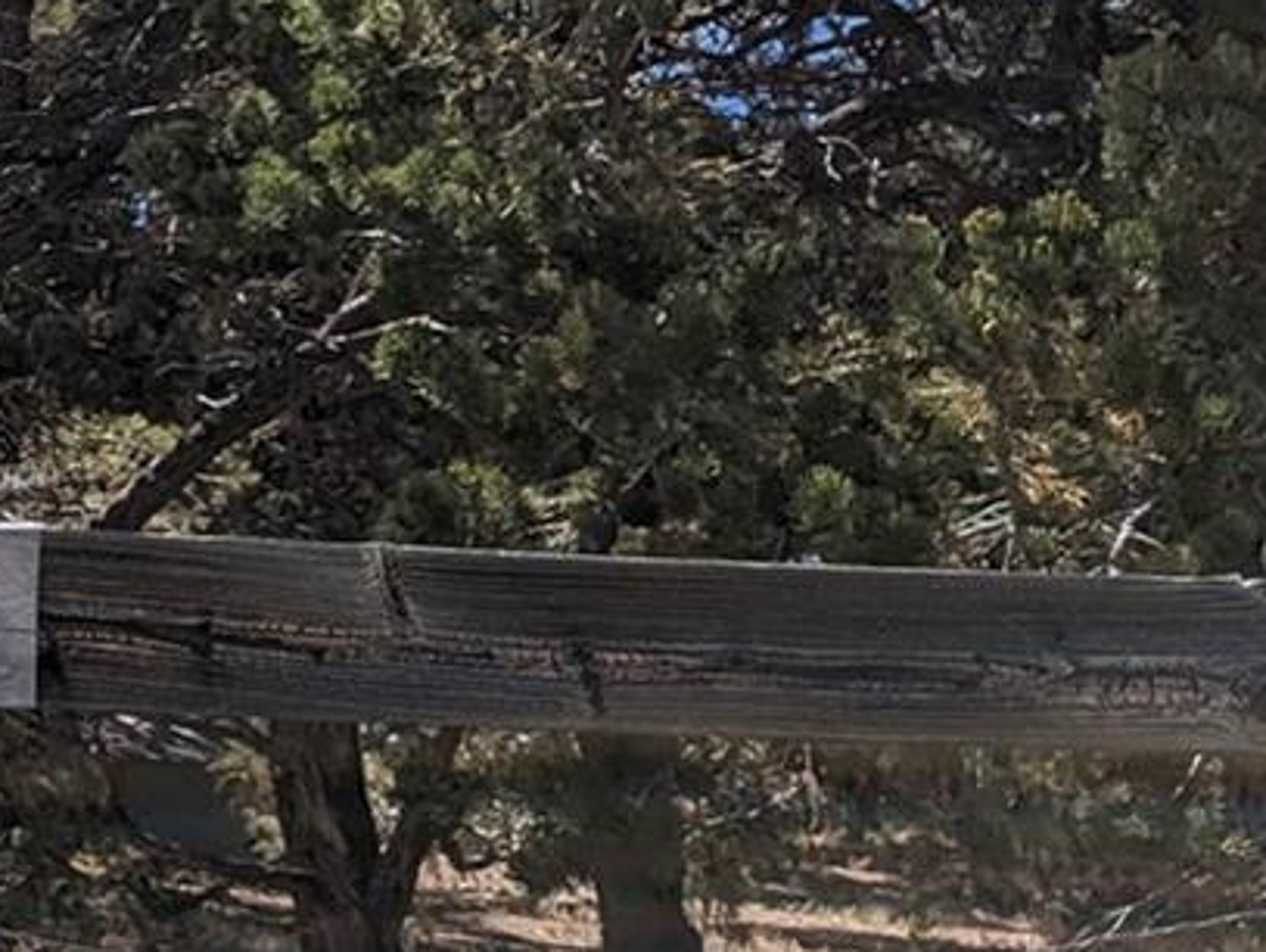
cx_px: -1148
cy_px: 364
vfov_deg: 15.7
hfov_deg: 16.6
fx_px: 3441
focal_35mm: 94
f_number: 1.85
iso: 43
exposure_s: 1/3650
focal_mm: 6.81
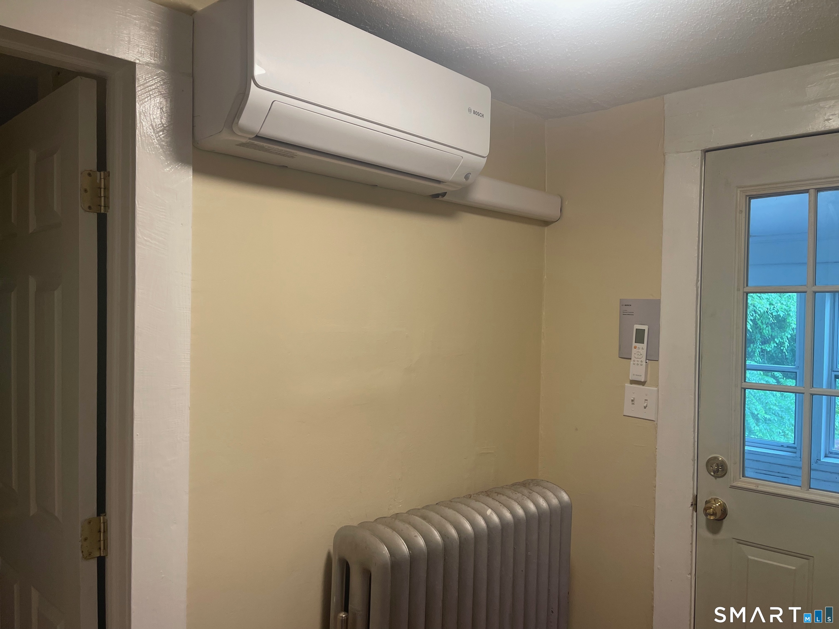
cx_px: 420
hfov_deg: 67.3
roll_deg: -1.1
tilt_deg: -1.5
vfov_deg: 53.1
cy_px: 314
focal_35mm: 26
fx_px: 630
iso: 100
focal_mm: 5.1
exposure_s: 1/60
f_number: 1.6
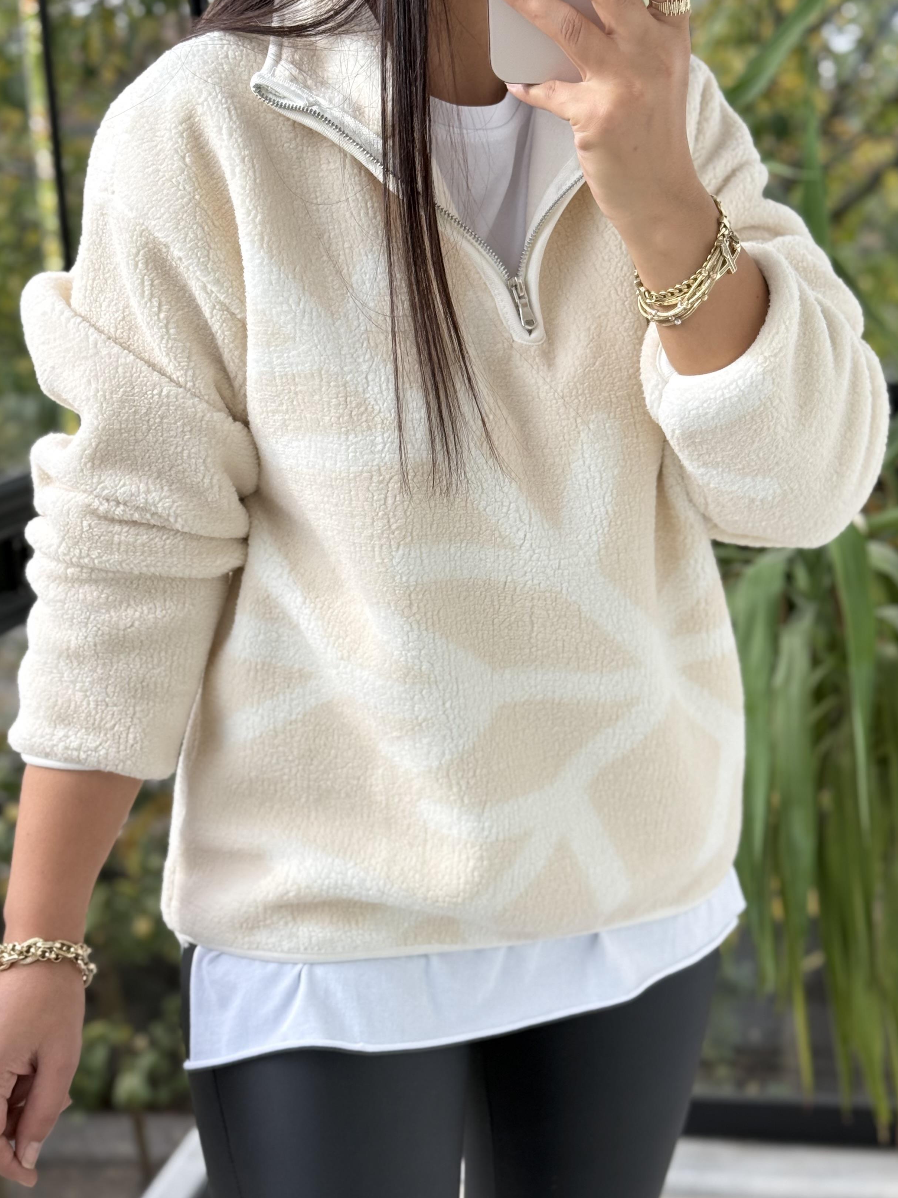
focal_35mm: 60
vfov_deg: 32.2
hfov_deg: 24.4
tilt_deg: -26.5
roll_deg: +3.7
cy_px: 581
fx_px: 2076
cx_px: 501
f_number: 1.78
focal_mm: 6.76
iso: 80
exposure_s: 1/413
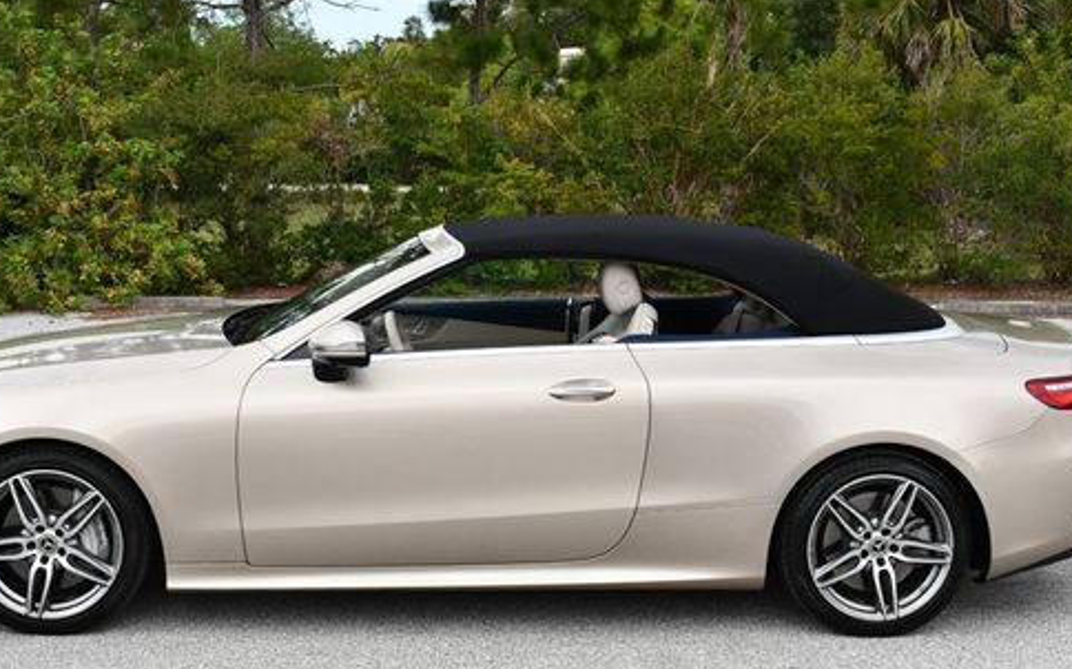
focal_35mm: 54
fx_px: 1577
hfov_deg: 37.5
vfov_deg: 23.9
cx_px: 498
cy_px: 292
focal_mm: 20
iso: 160
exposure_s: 1/250
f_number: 8
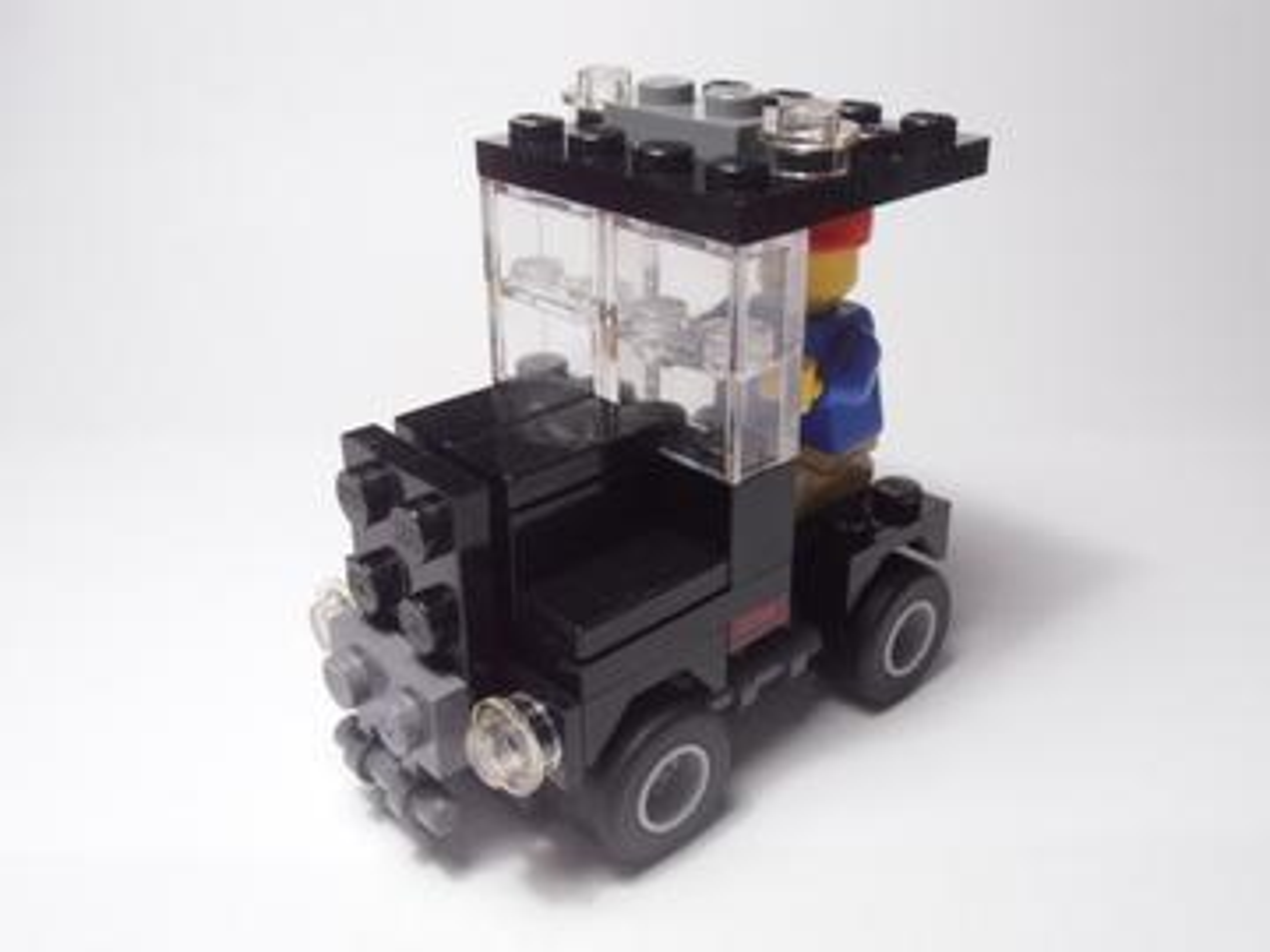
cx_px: 635
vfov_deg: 38.7
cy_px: 476
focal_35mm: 37
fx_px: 1357
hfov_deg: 50.1
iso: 100
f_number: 3.9
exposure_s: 1/40
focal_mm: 6.61
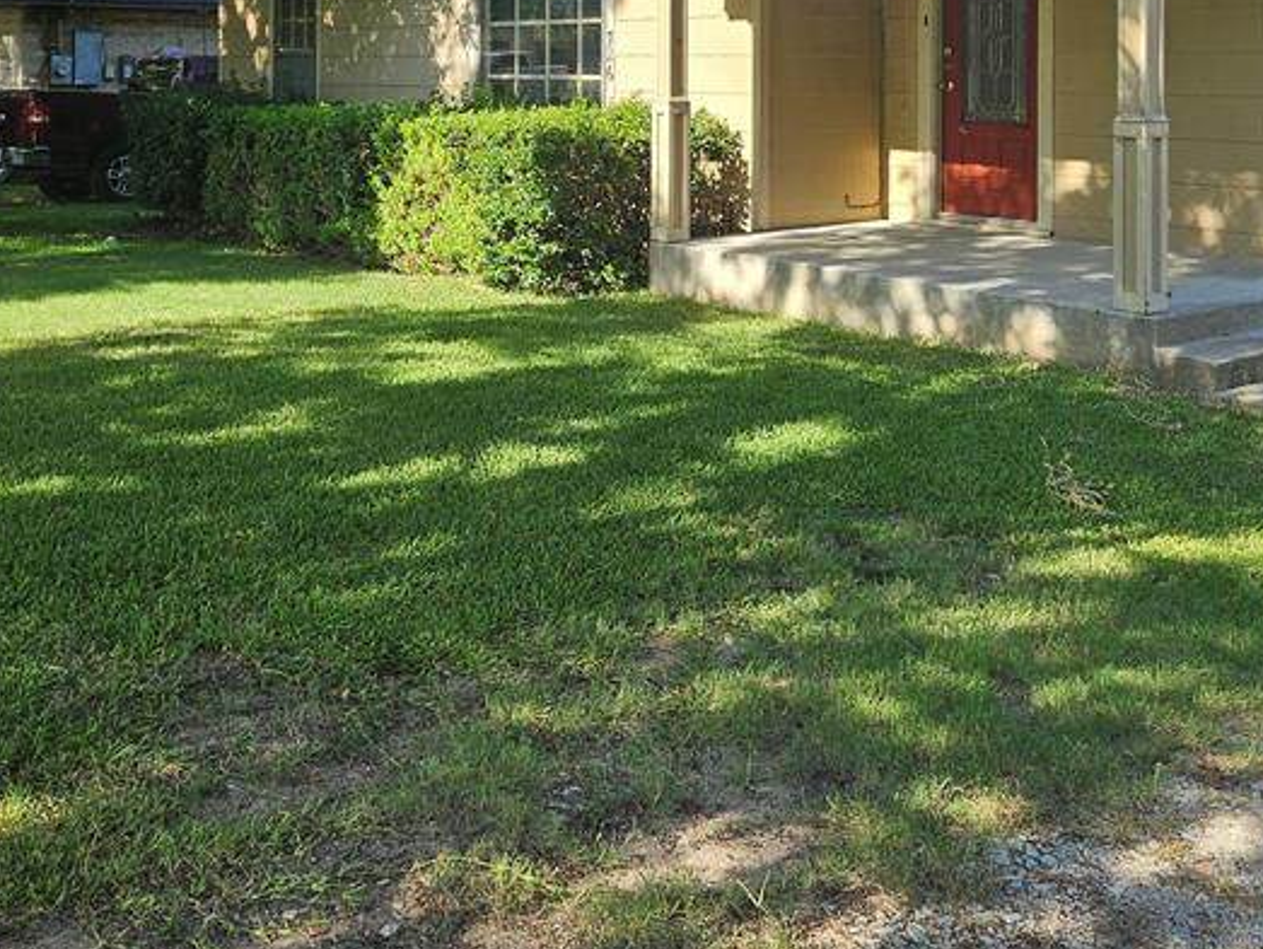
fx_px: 1643
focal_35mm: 45
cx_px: 669
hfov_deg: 42.0
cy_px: 77
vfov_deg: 30.6
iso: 25
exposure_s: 1/688
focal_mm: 5.4
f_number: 1.8
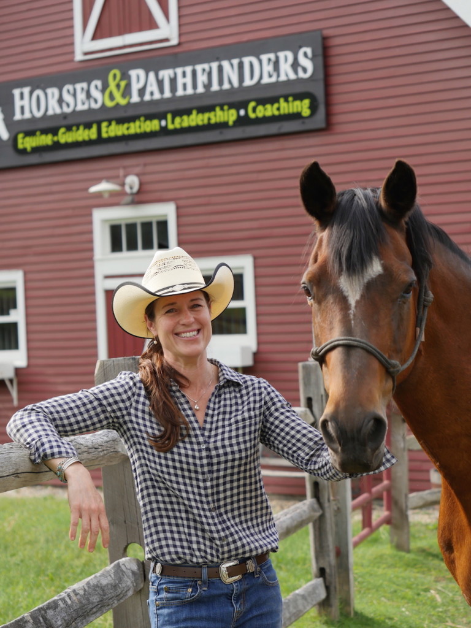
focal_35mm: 96
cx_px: 236
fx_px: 1742
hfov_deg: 15.4
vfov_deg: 20.4
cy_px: 314
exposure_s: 1/640
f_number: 3.2
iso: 200
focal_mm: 48
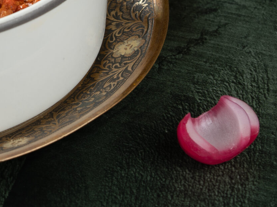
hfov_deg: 7.3
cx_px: -81
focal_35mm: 268
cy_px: -43
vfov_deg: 5.5
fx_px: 2144
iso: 100
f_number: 9
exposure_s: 1/200
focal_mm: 90
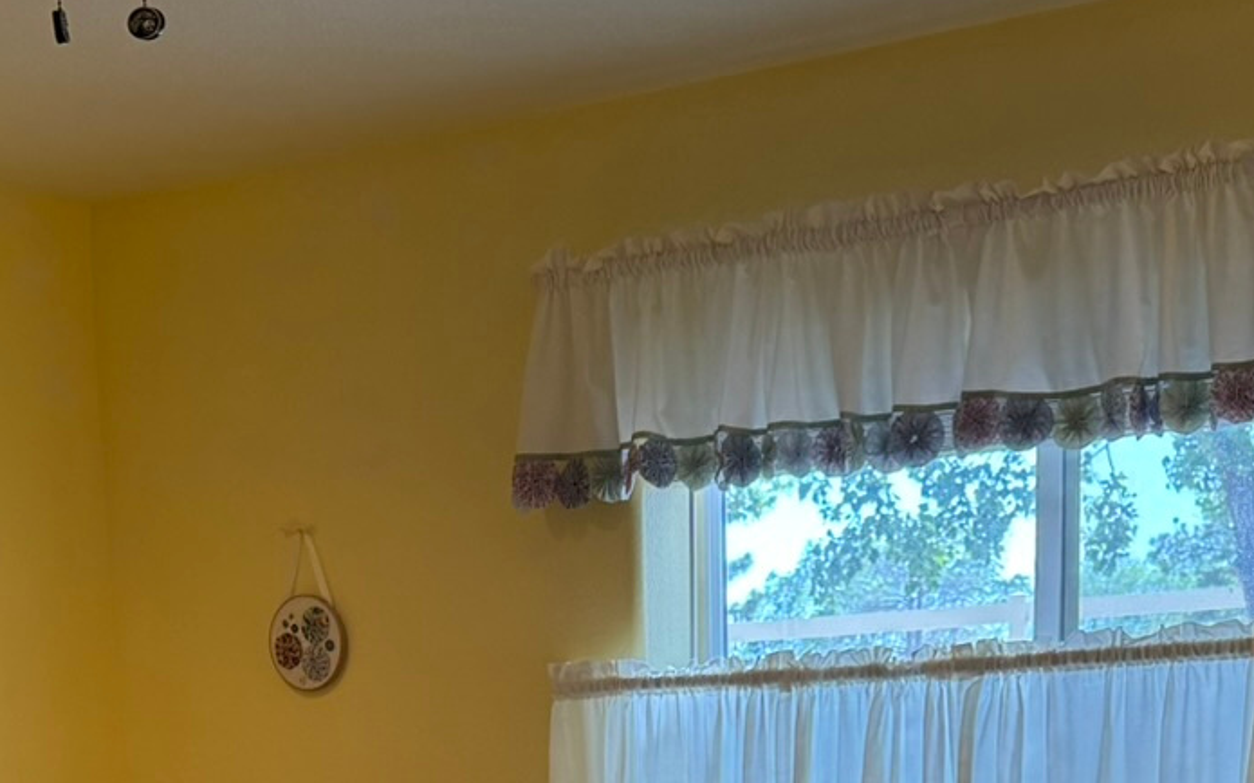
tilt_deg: -11.4
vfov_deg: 15.3
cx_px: 487
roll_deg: +1.6
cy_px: 1346
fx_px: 2563
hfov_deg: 27.4
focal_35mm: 75
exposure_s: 1/166
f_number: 1.78
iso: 200
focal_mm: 6.76
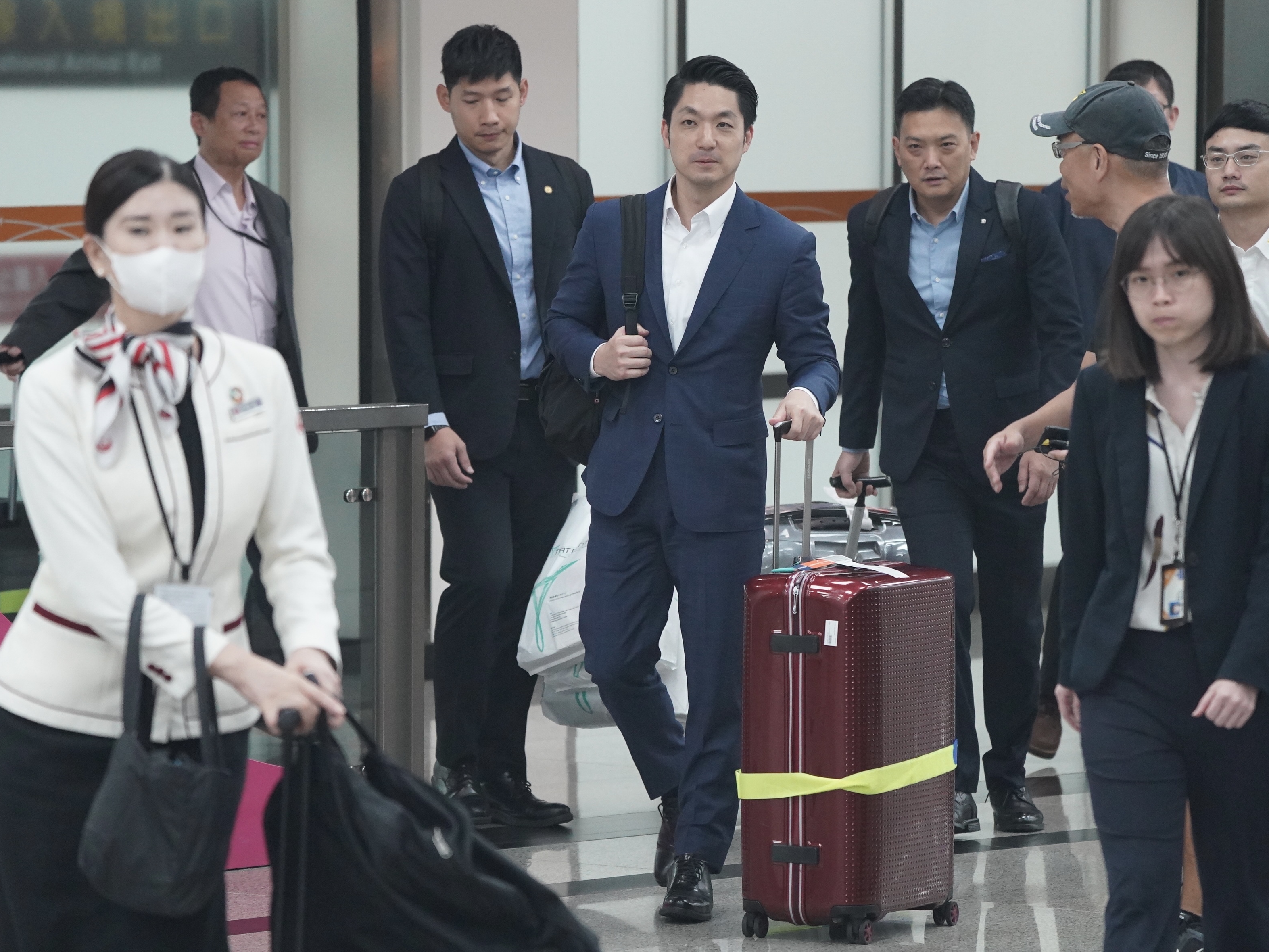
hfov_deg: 9.5
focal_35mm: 208
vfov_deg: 7.1
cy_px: 476
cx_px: 698
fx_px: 7626
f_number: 5.6
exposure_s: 1/320
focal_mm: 192
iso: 5000
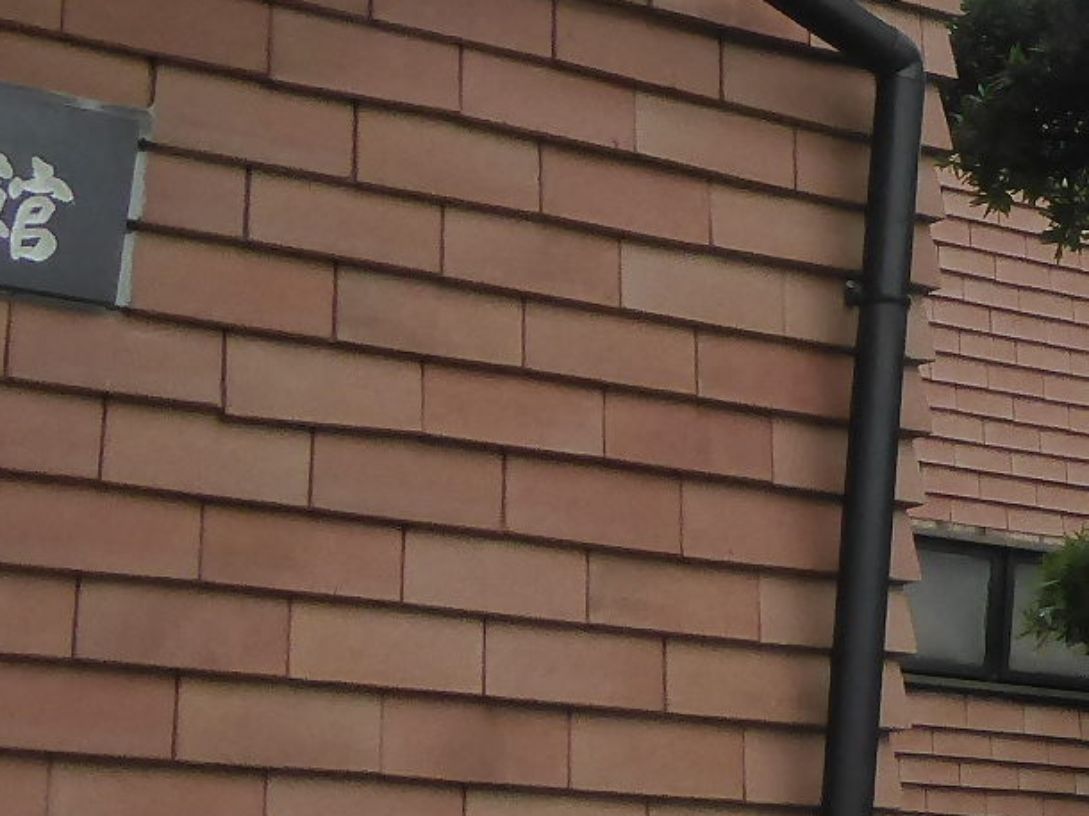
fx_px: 3302
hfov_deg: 17.2
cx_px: 1546
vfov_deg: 13.9
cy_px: -5
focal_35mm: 105
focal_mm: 4.3
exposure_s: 1/500
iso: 200
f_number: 3.3
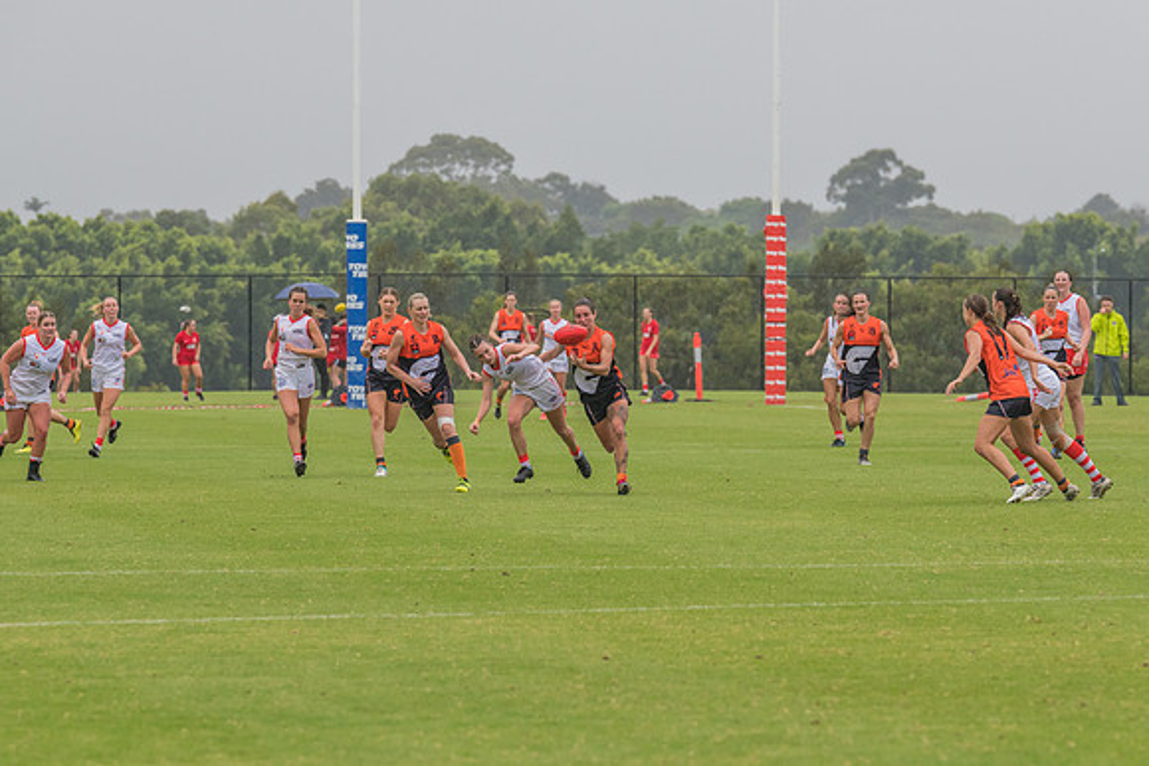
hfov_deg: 6.0
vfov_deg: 4.0
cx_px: 594
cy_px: 341
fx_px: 11046
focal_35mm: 346
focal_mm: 300
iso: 800
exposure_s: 1/1250
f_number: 9
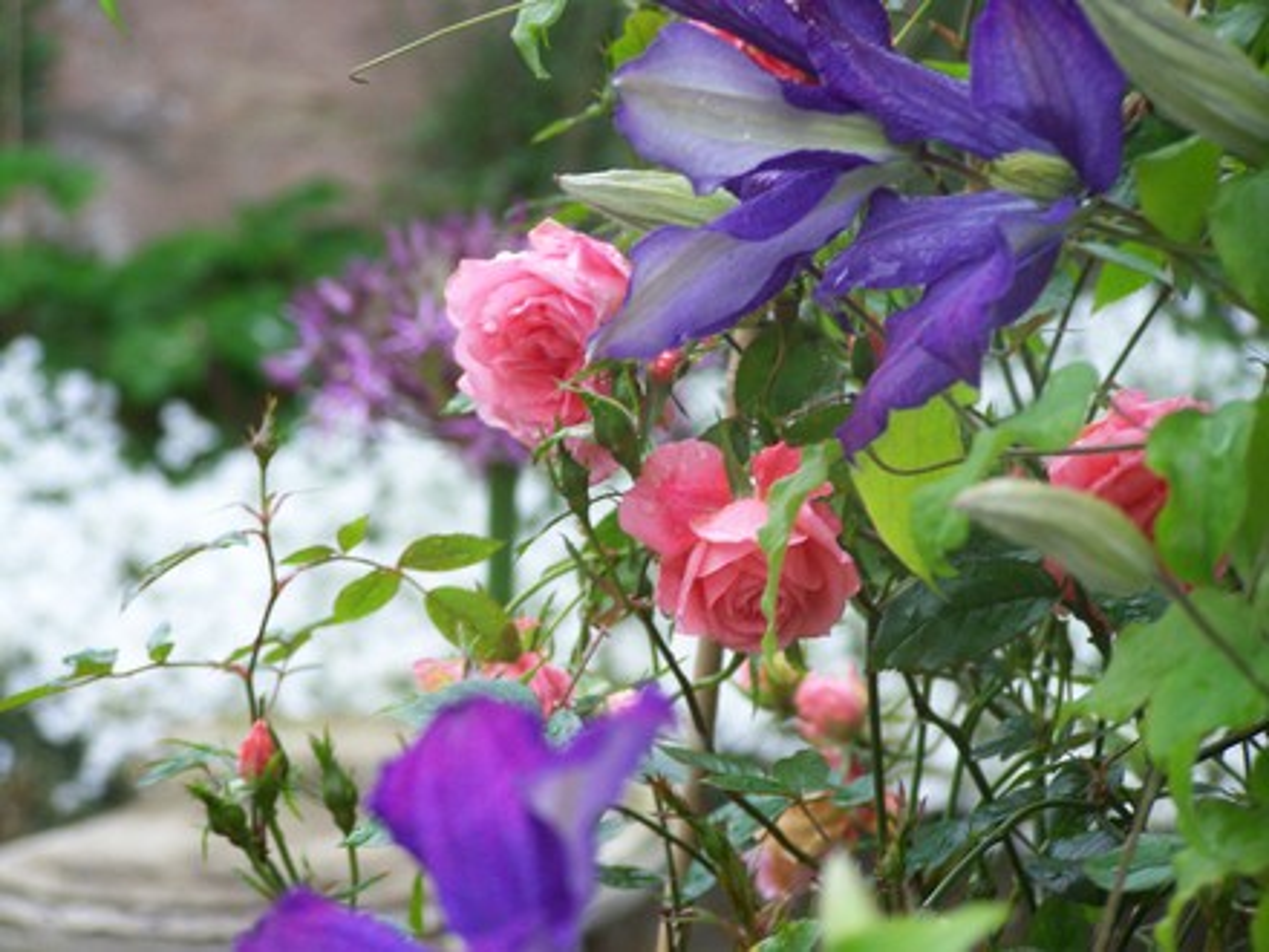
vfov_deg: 10.7
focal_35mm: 139
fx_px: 5096
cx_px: 634
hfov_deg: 14.2
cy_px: 476
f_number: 3.3
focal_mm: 23.1
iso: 160
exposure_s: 1/40
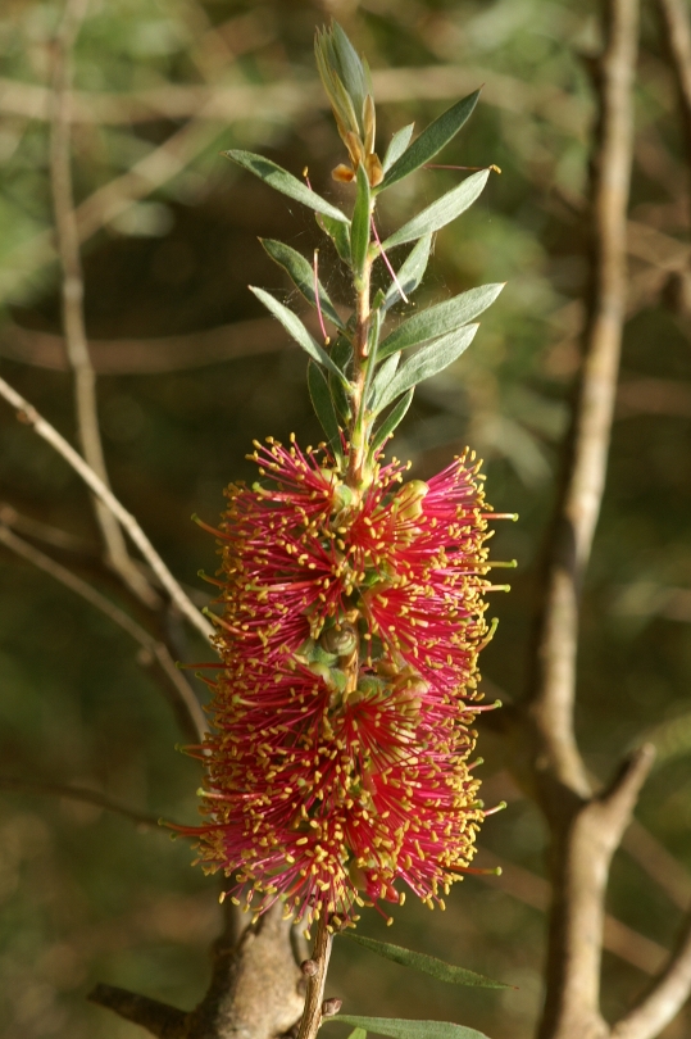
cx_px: 318
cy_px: 527
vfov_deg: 12.3
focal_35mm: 167
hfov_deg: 8.2
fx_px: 4814
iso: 100
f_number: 11
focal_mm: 100
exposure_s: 1/50
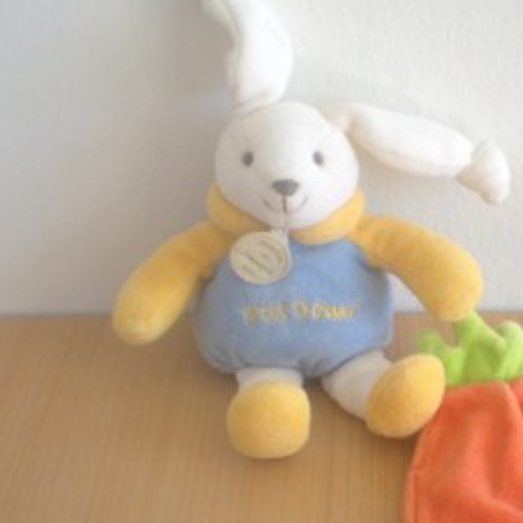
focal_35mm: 68
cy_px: 317
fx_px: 1162
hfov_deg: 25.2
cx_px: 360
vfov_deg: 25.3
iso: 137
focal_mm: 6.3
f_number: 3.1
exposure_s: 1/60
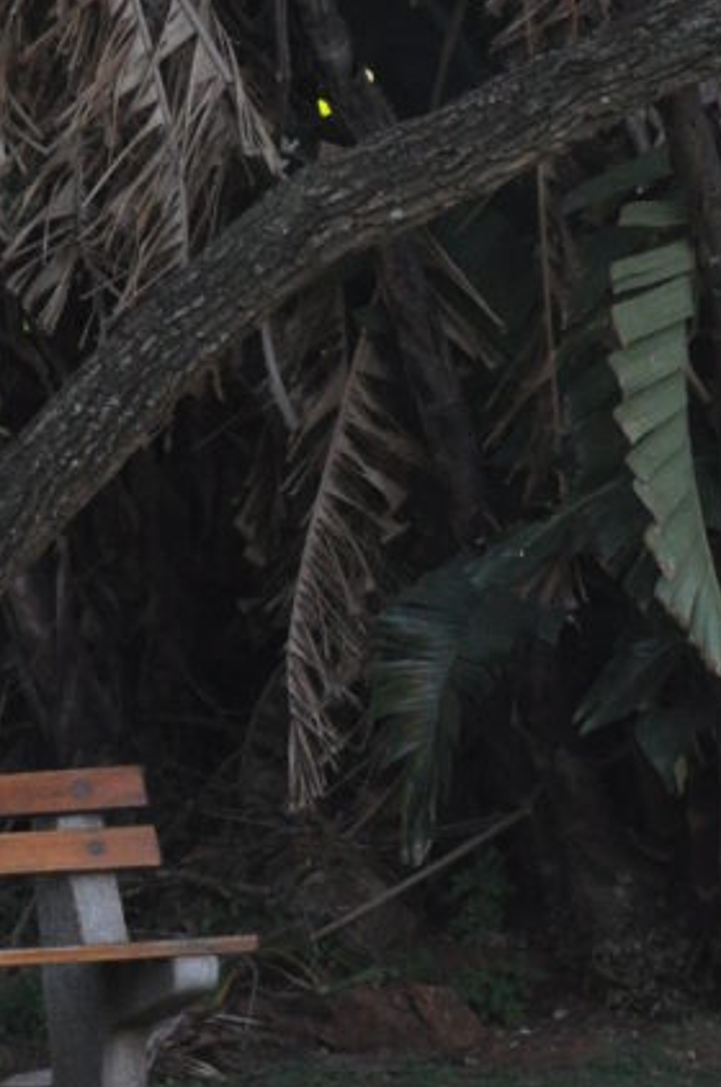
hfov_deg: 2.3
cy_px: -770
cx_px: -366
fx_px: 18292
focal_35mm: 607
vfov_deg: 3.4
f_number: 6.3
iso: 800
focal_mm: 105
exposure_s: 1/640
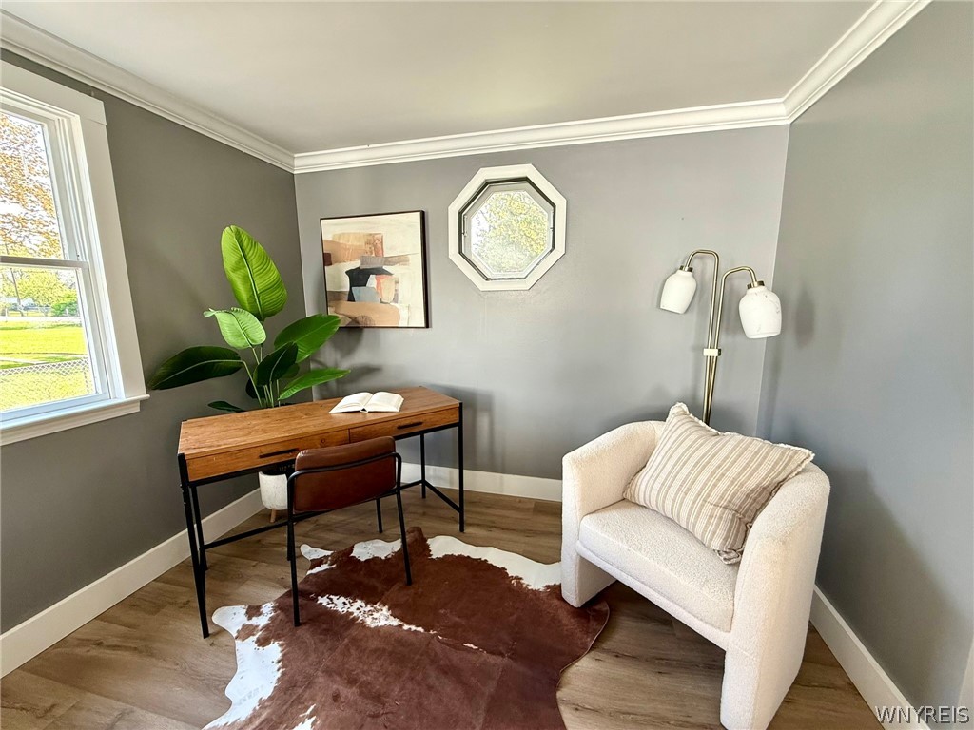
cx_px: 487
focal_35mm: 14
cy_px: 365
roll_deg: +0.3
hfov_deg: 102.1
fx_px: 394
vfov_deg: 85.7
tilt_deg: -9.1
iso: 125
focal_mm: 2.22
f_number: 2.2
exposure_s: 1/99
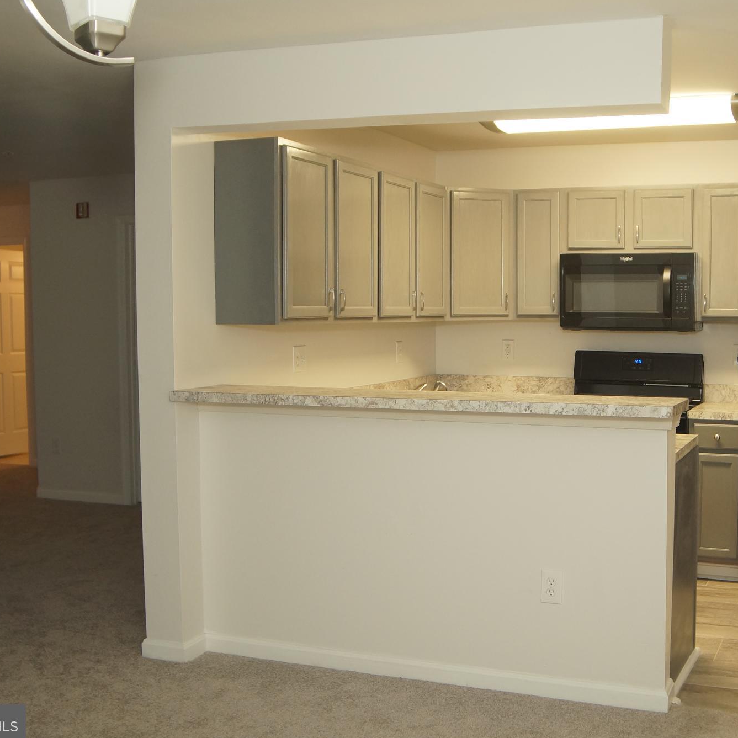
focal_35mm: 39
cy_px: 369
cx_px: 469
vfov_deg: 42.8
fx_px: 941
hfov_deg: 42.5
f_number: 4
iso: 500
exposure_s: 1/60
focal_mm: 20
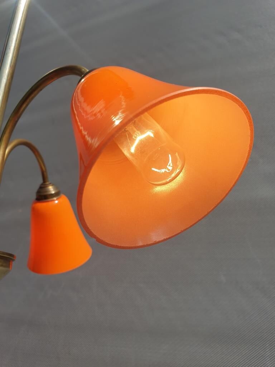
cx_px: 138
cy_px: 184
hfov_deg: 53.1
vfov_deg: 67.3
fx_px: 275
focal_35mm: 26
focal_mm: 4.3
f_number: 2.4
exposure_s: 1/2463
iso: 50
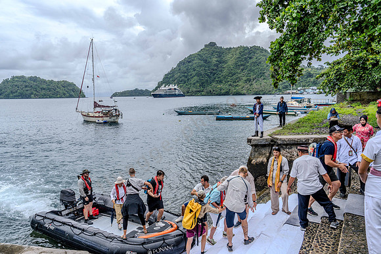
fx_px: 254
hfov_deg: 73.7
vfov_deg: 53.2
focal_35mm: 24
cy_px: 127
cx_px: 190
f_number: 8
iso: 500
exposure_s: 1/200
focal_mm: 24
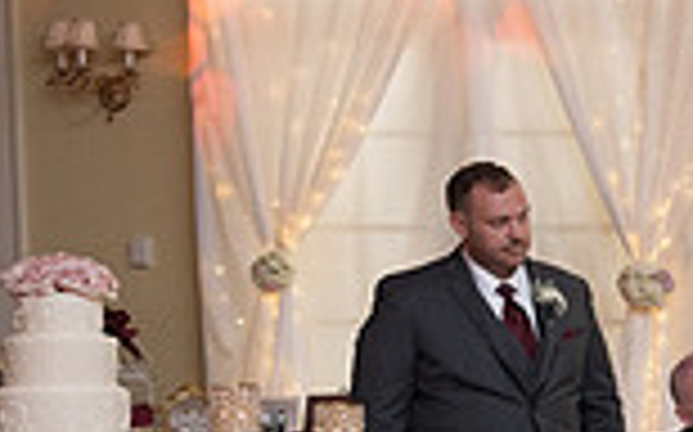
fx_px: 1736
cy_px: 349
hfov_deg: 17.6
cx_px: 1296
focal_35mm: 92
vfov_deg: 14.1
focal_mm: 24
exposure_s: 1/125
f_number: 5
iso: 1250
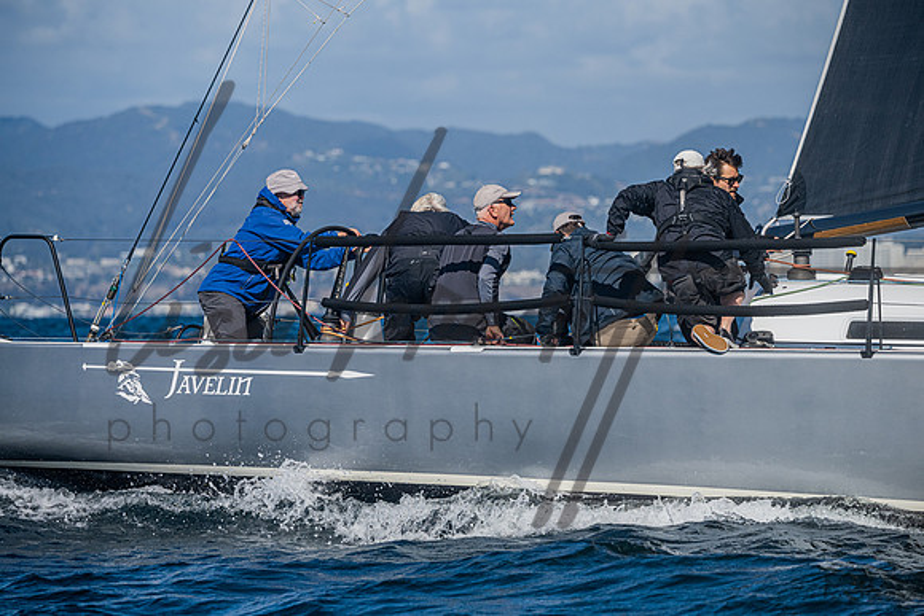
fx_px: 6407
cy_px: 309
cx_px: 484
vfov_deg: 5.5
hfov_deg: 8.2
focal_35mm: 250
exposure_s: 1/5000
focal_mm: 230
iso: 400
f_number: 6.3
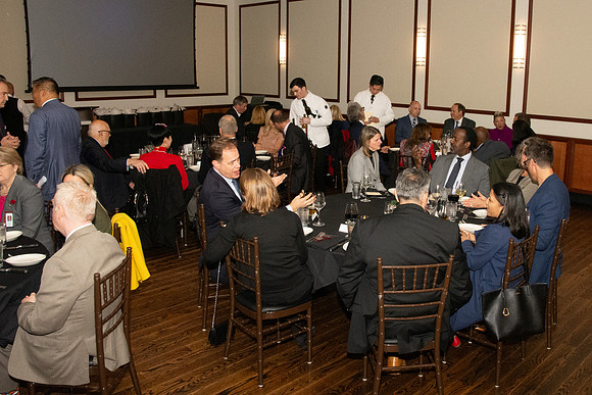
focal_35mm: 32
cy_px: 162
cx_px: 349
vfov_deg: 41.2
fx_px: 523
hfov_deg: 58.6
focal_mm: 18
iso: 6400
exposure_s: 1/125
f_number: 11
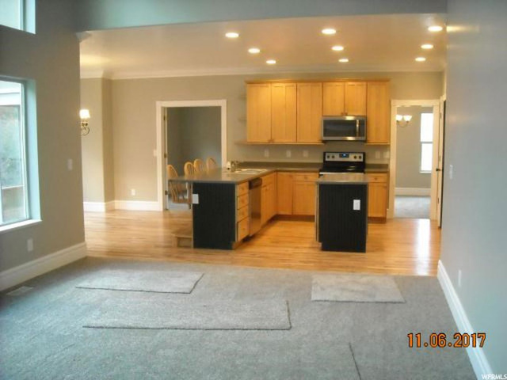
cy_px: 190
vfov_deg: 40.7
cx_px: 254
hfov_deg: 52.6
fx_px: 513
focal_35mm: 35
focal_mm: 5.7
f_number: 2.8
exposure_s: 1/57
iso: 800
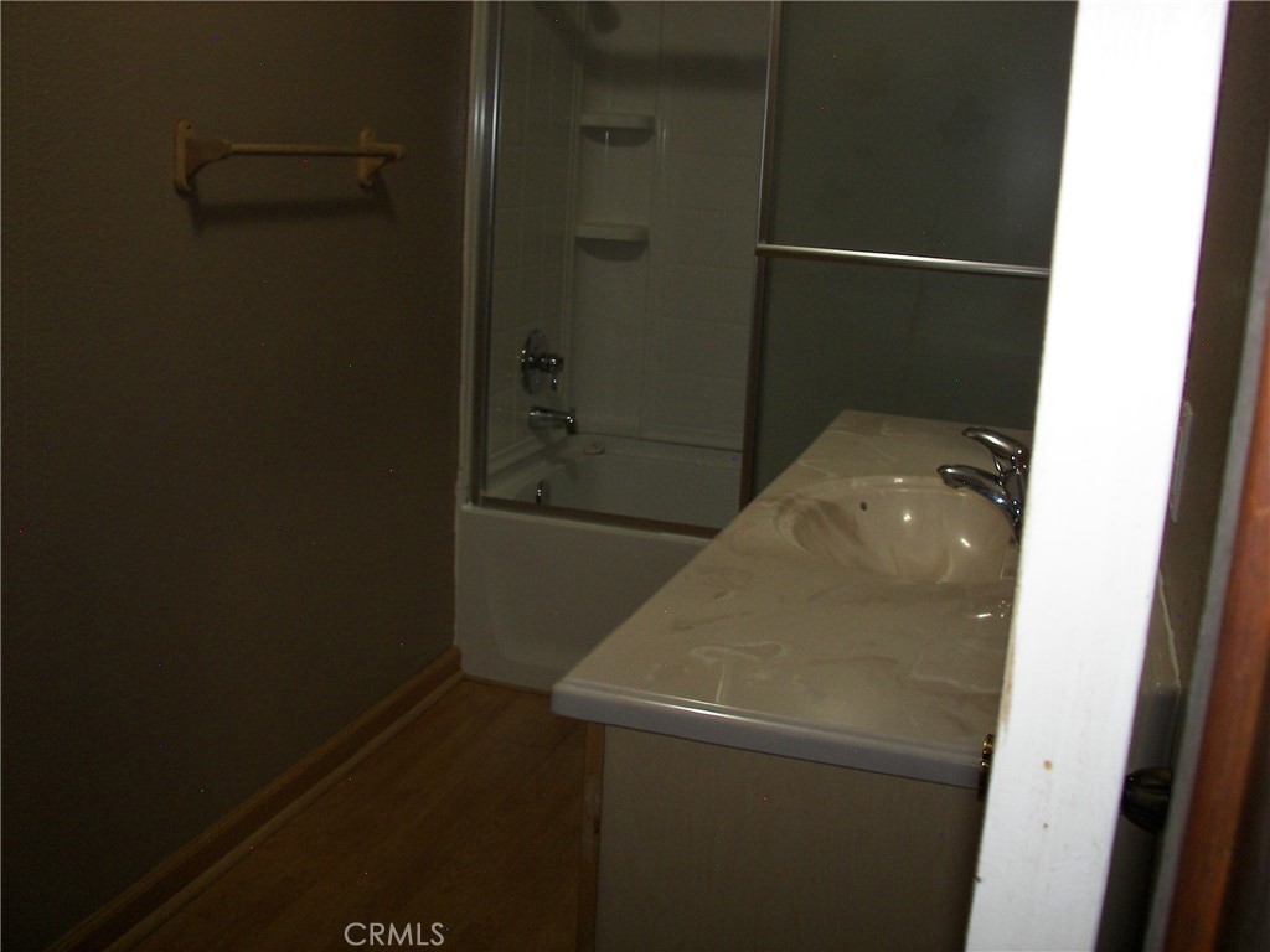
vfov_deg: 39.7
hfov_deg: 51.4
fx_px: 1321
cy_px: 476
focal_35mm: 36
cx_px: 635
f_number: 2.8
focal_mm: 6
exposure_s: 1/30
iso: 100
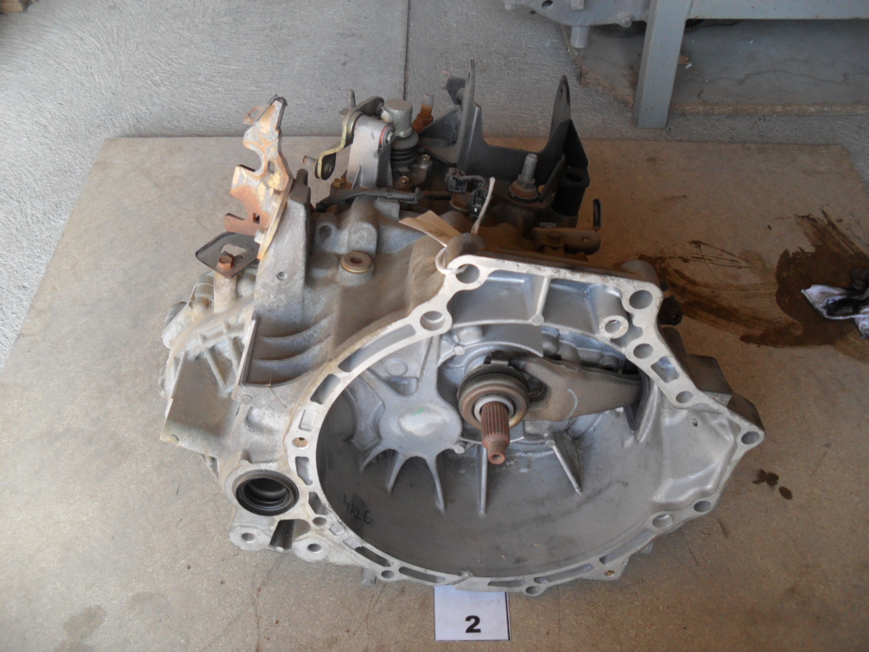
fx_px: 879
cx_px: 434
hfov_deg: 52.6
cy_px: 326
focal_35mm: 35
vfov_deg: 40.7
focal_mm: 6.3
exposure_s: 1/90
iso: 80
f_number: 3
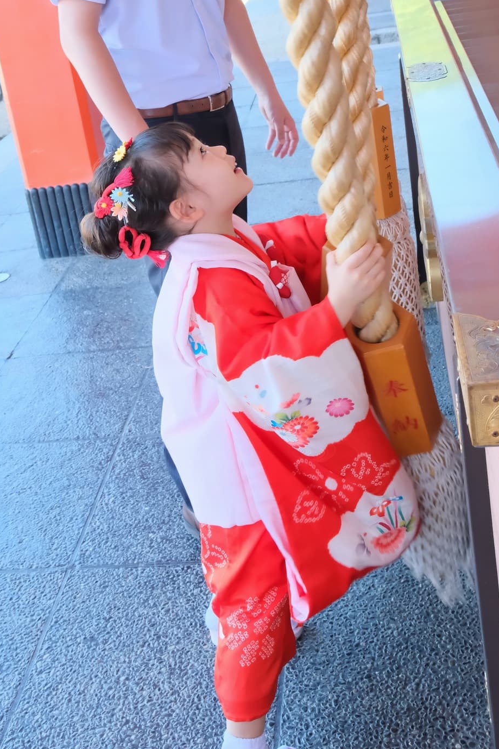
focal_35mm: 47
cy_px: 195
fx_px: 977
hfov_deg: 28.6
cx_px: 229
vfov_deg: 40.8
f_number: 6.3
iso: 1600
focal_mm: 20
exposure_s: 1/100
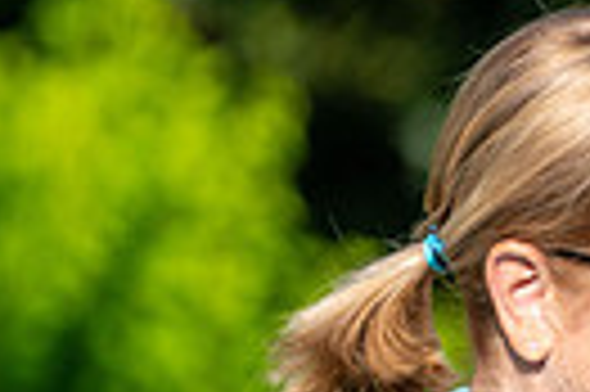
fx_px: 21737
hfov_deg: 1.6
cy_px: 588
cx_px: 1261
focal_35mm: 1328
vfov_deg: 1.0
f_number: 5
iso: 200
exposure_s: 1/2000
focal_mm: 300
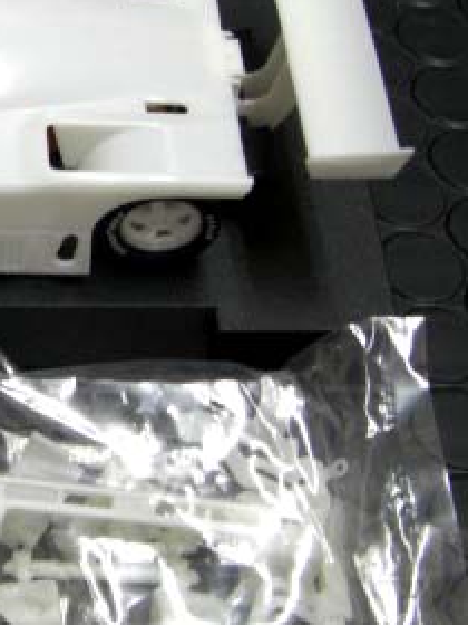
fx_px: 1568
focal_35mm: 87
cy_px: 312
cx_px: -82
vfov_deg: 22.5
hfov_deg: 16.3
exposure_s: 1/30
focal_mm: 6.3
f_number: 3.4
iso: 200
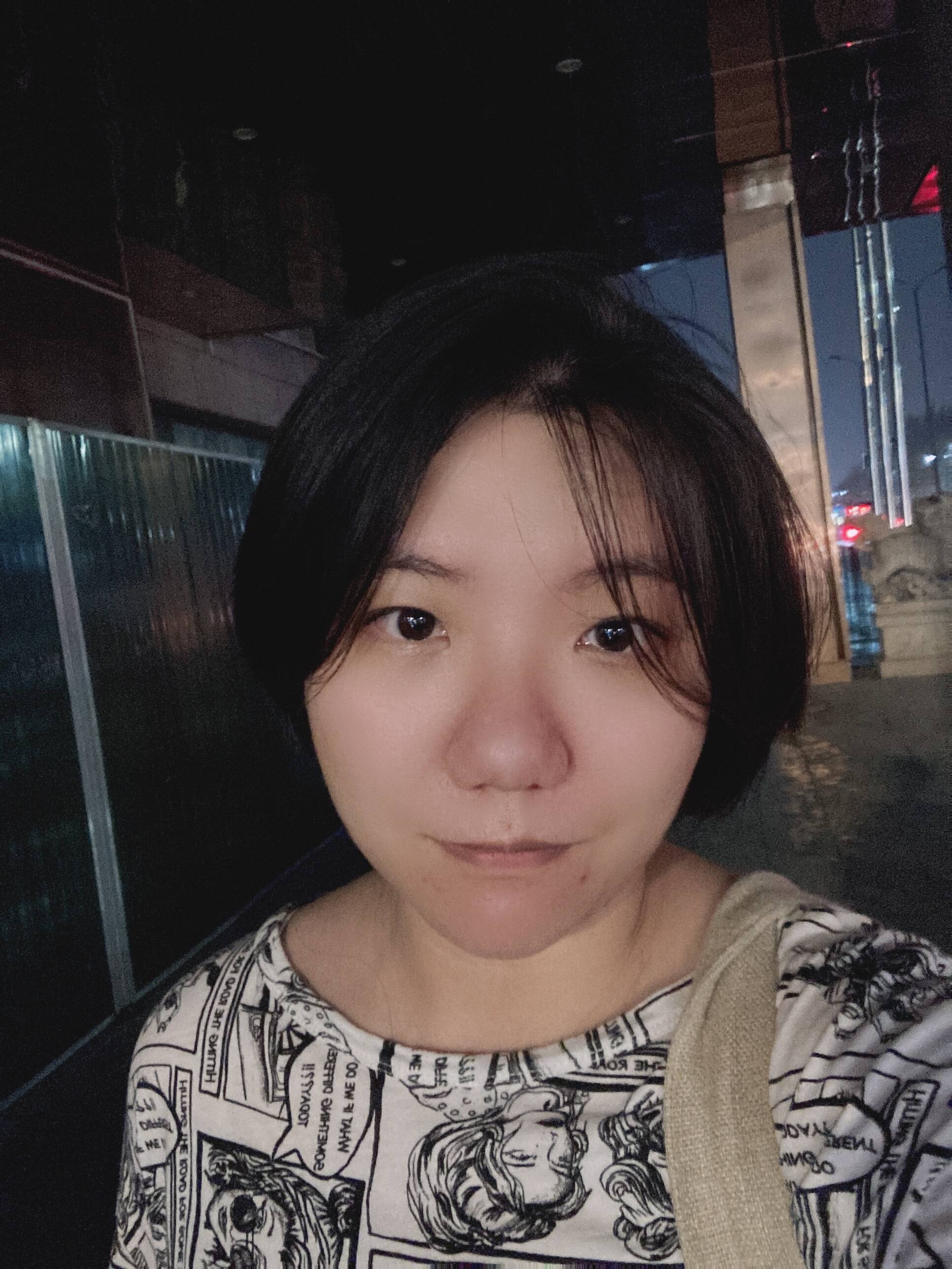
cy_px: 634
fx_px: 1173
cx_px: 476
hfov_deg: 44.2
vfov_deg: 56.8
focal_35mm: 32
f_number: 2.2
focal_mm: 2.87
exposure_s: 1/14
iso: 500
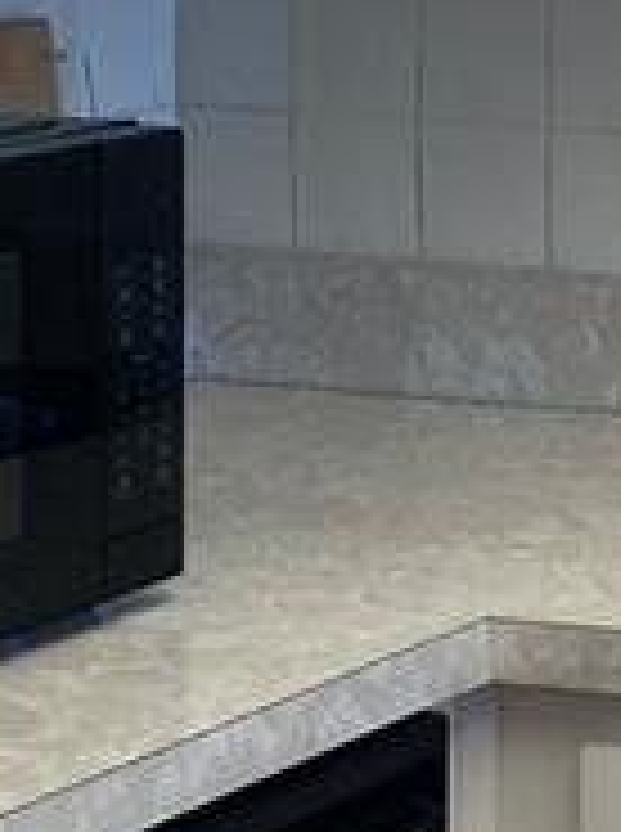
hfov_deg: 7.6
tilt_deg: -6.1
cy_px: 211
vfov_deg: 10.9
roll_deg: -1.0
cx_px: 1413
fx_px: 4369
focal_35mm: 182
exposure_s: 1/120
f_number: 1.8
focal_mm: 3.99
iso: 32
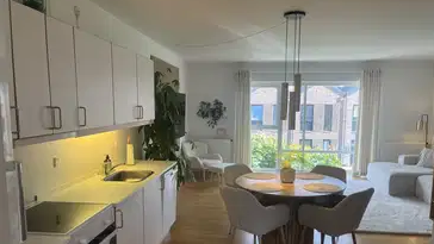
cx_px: 221
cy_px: 149
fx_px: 334
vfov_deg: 40.0
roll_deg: -0.4
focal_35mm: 29
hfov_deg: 66.0
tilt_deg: -8.3
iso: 32
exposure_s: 1/100
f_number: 1.6
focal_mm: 5.1
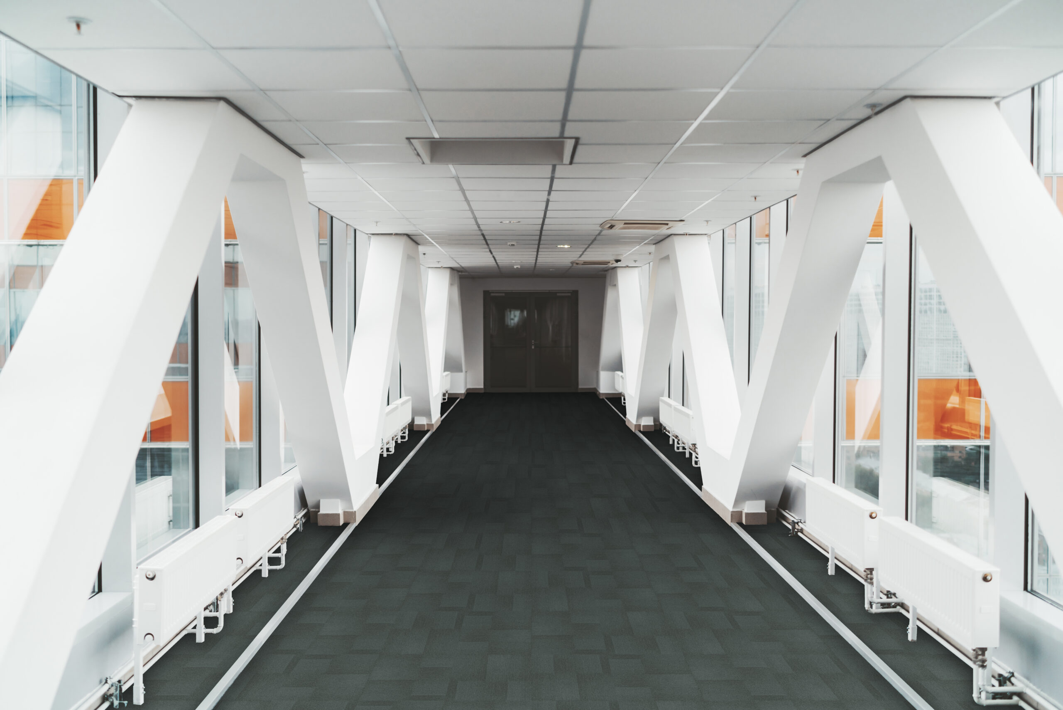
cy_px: 355
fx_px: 1034
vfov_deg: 37.9
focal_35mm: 35
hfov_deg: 54.4
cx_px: 532
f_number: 2
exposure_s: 1/320
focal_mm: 35
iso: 50
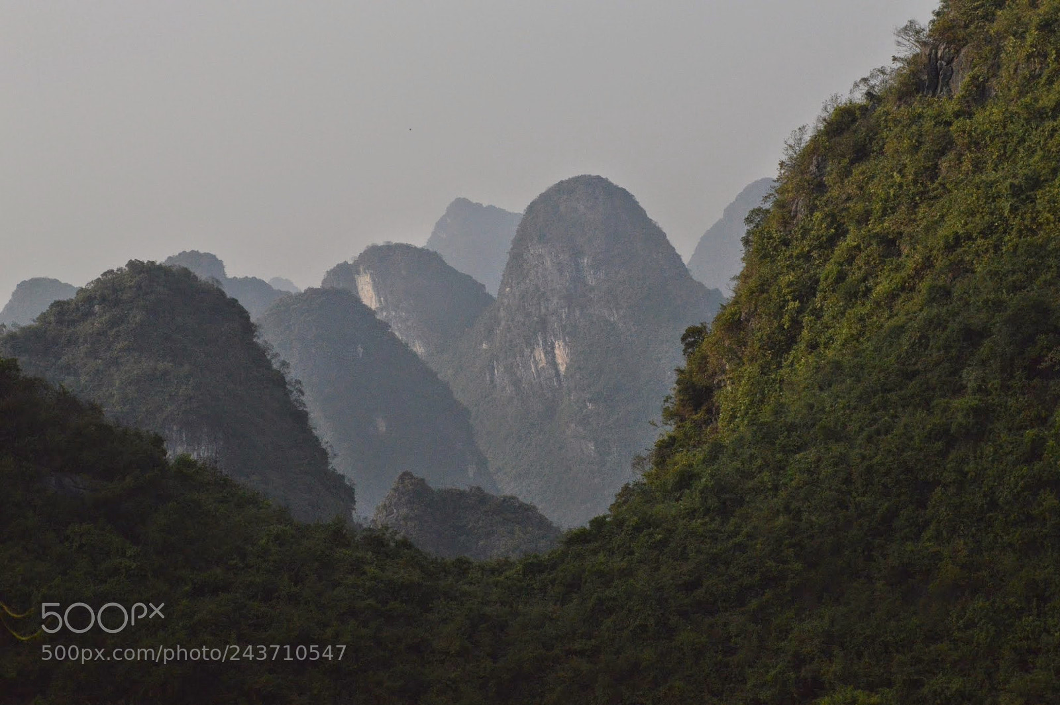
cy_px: 352
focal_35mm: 82
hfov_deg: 24.6
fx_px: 2427
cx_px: 530
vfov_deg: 16.5
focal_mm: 55
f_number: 8
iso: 1600
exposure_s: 1/4000
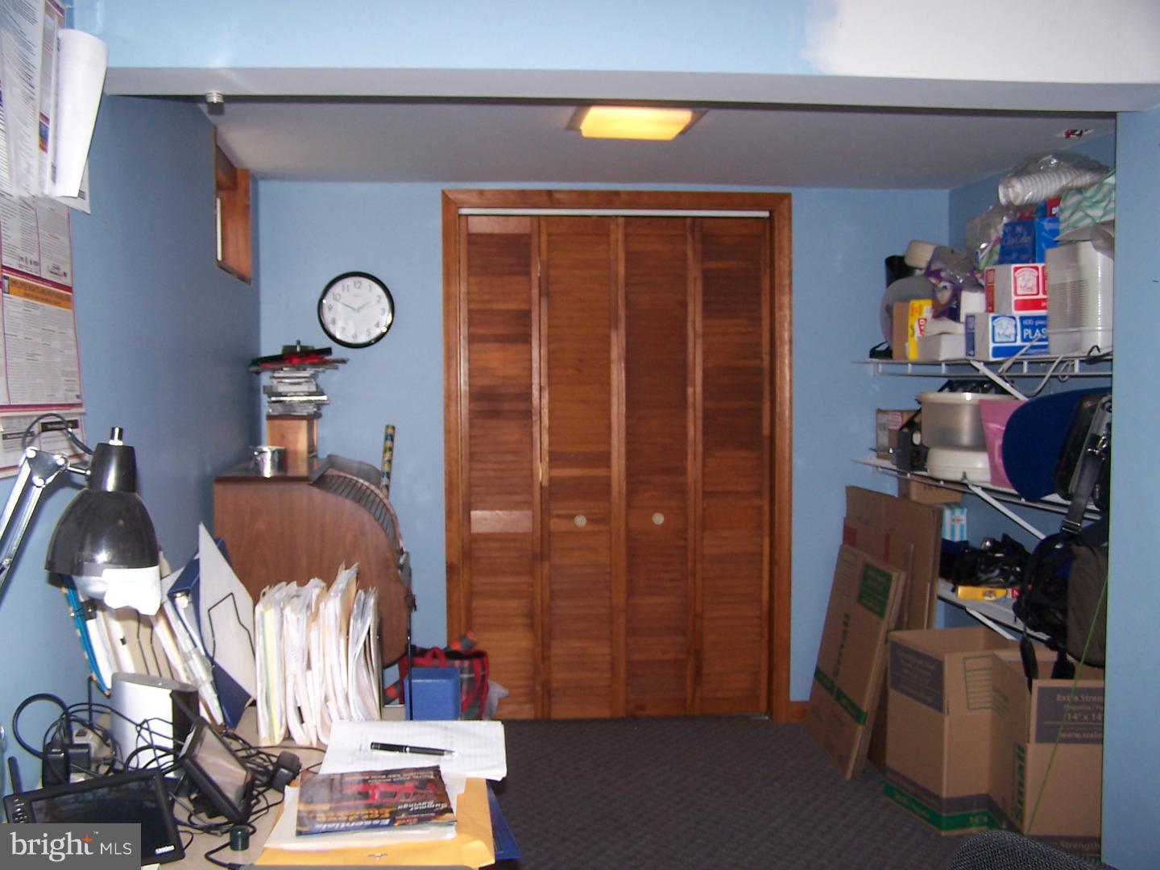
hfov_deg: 49.0
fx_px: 1273
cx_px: 580
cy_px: 435
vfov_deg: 37.7
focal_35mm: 38
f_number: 2.8
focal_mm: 6.3
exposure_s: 1/60
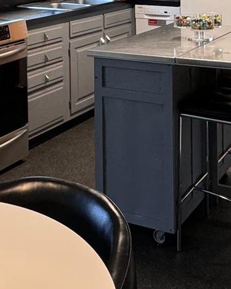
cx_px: 125
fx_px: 564
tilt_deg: -0.7
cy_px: -58
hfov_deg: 23.1
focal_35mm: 66
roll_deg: +0.7
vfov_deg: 25.7
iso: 200
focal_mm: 2.22
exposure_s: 1/60
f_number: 2.2
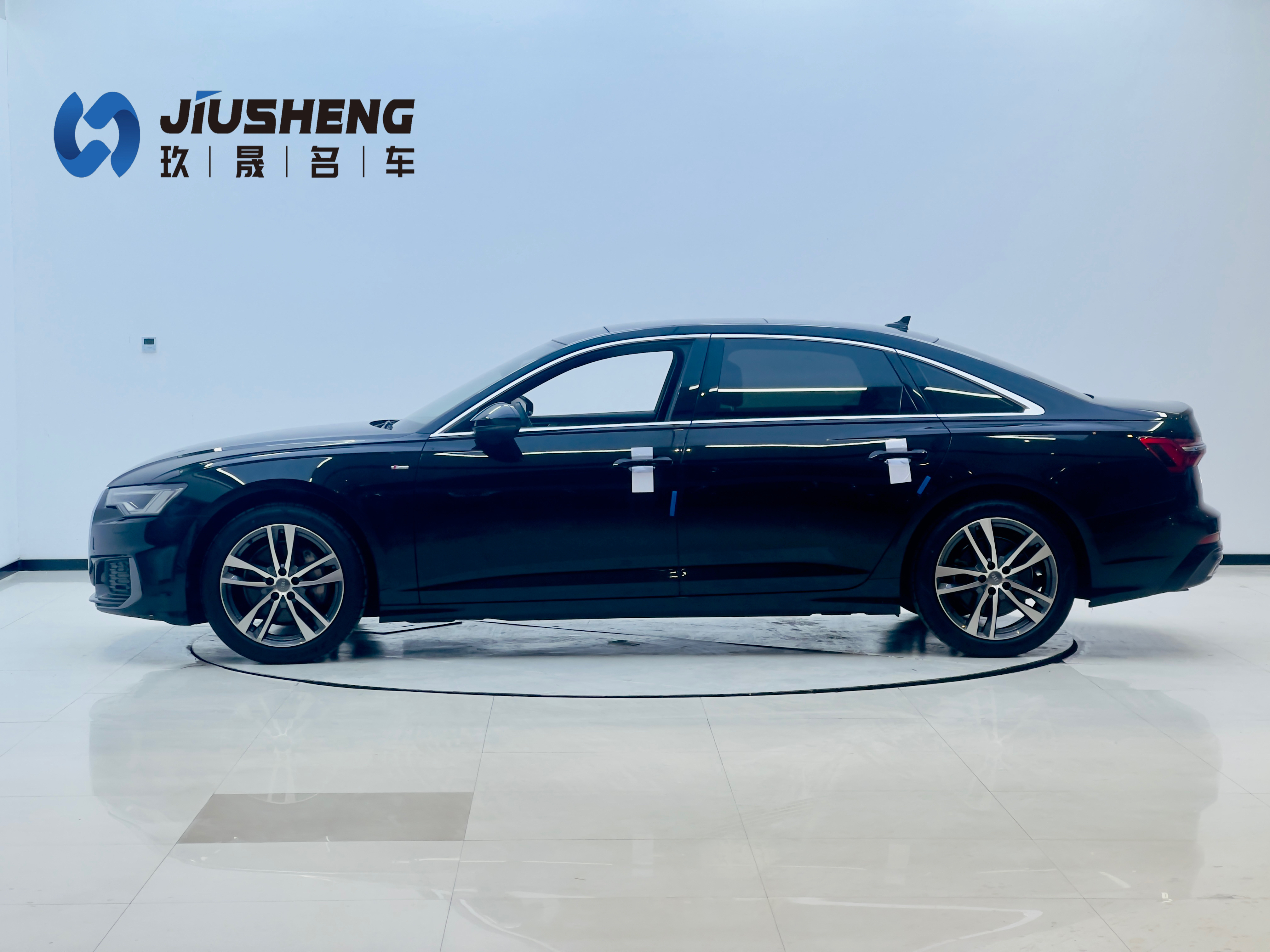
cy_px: 476
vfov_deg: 19.1
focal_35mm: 77
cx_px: 635
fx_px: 2825
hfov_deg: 25.3
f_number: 2.8
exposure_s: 1/129
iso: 32
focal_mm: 9
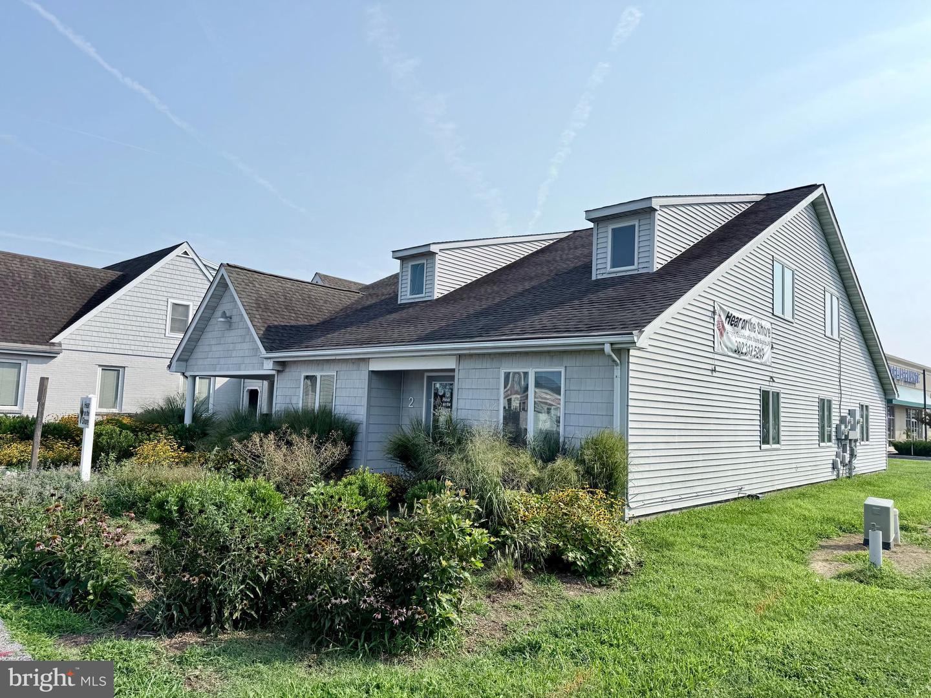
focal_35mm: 24
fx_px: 645
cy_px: 349
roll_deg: -2.7
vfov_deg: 56.8
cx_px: 466
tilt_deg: +5.0
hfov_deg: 71.6
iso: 80
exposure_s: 1/8130
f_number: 1.78
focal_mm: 6.76
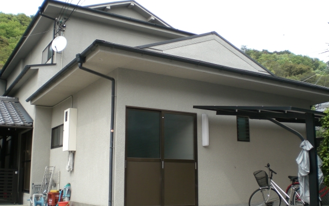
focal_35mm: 41
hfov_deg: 48.2
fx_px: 368
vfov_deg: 31.2
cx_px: 165
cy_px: 111
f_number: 3.1
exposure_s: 1/250
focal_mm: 6.3
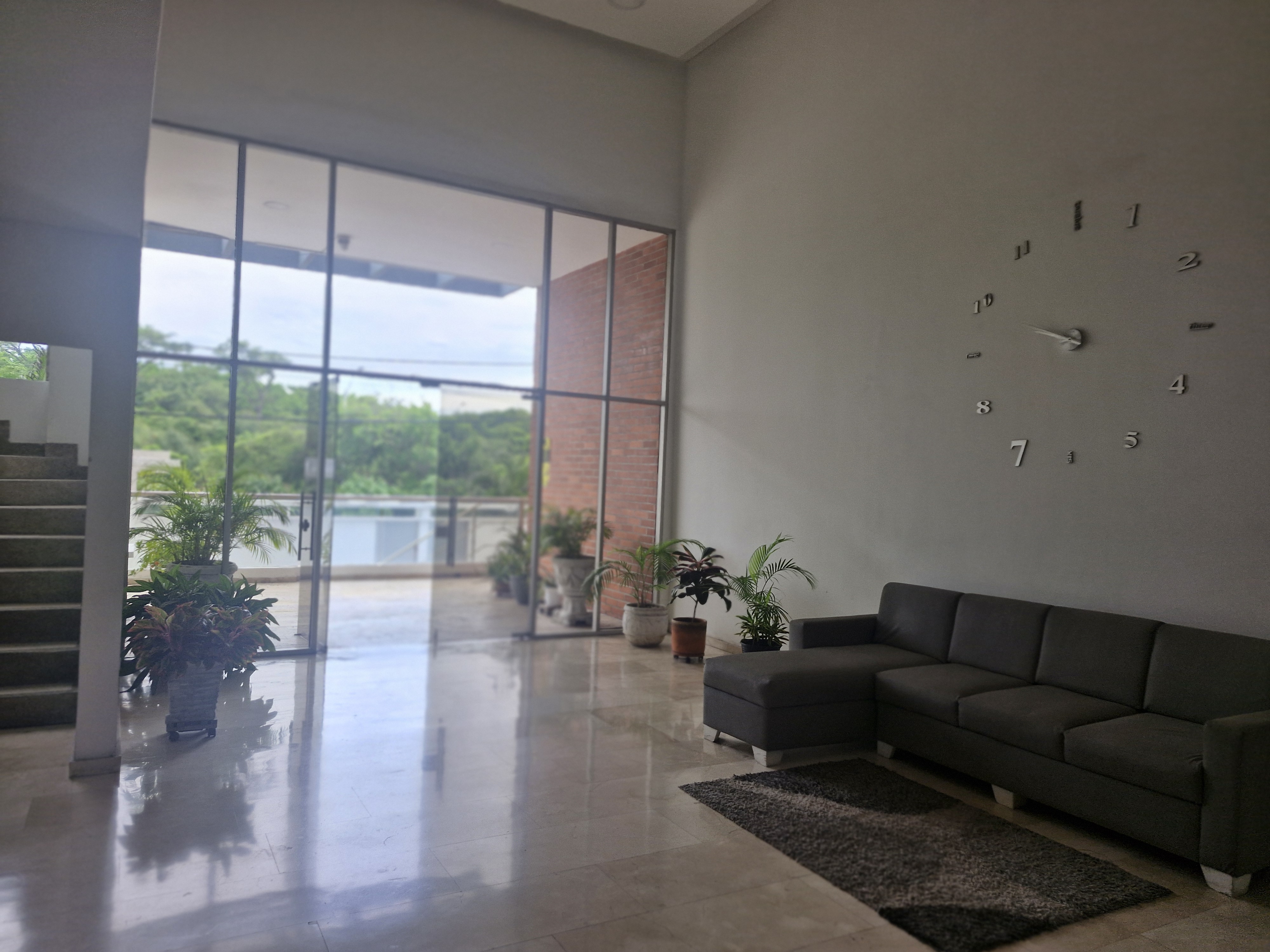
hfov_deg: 73.9
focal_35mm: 23
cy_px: 476
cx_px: 635
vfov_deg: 58.9
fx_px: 844
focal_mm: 5.54
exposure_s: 1/172
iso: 50
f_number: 1.8
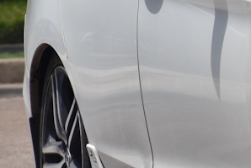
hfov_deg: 2.0
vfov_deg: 1.4
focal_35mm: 1020
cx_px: 574
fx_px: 7111
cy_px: 70
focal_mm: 135
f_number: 8
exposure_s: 1/2000
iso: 280
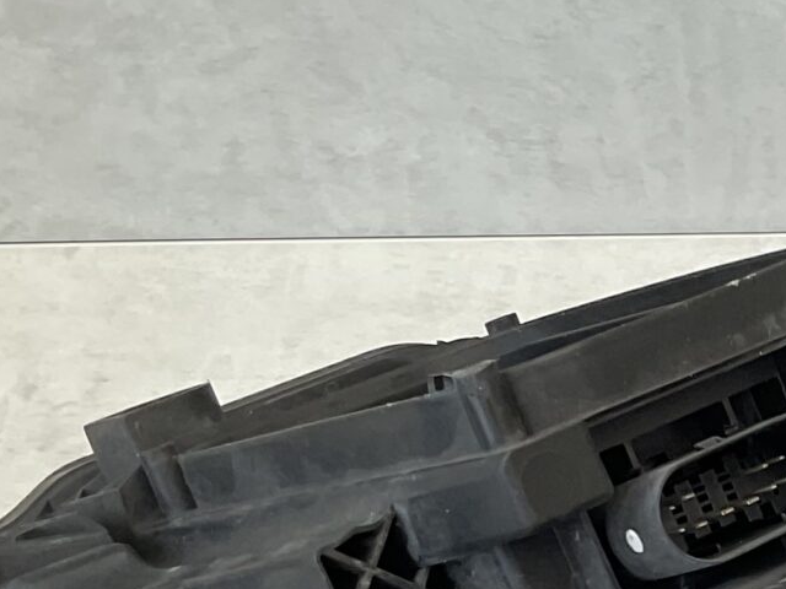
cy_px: 615
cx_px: 1194
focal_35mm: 116
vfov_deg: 12.6
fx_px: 2634
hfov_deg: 15.6
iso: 16
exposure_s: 1/425
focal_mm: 3
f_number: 1.8
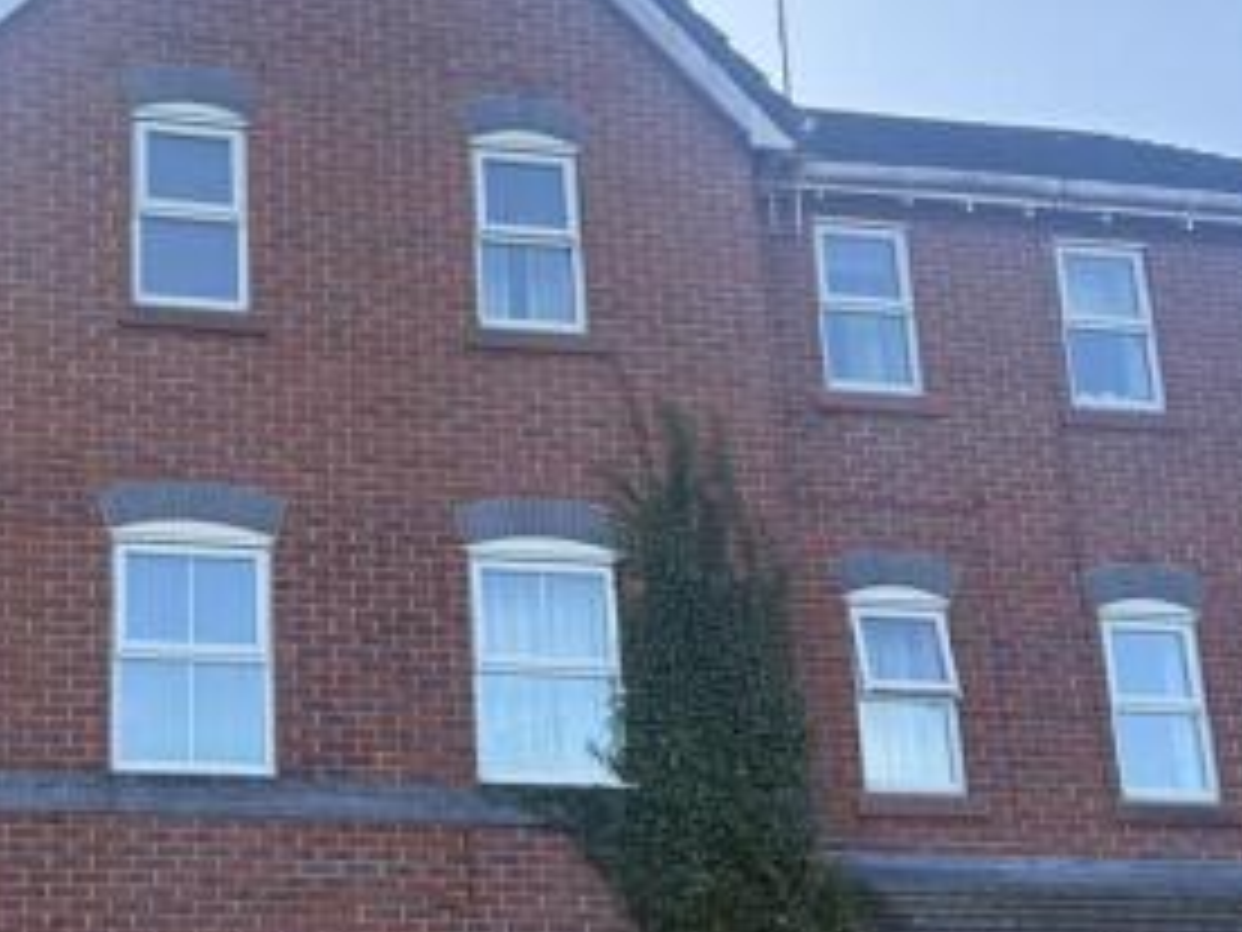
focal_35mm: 55
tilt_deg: +16.5
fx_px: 1973
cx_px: 173
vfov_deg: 26.4
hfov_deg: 33.5
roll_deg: +2.4
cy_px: 619
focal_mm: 5.96
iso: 64
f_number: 1.6
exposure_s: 1/959
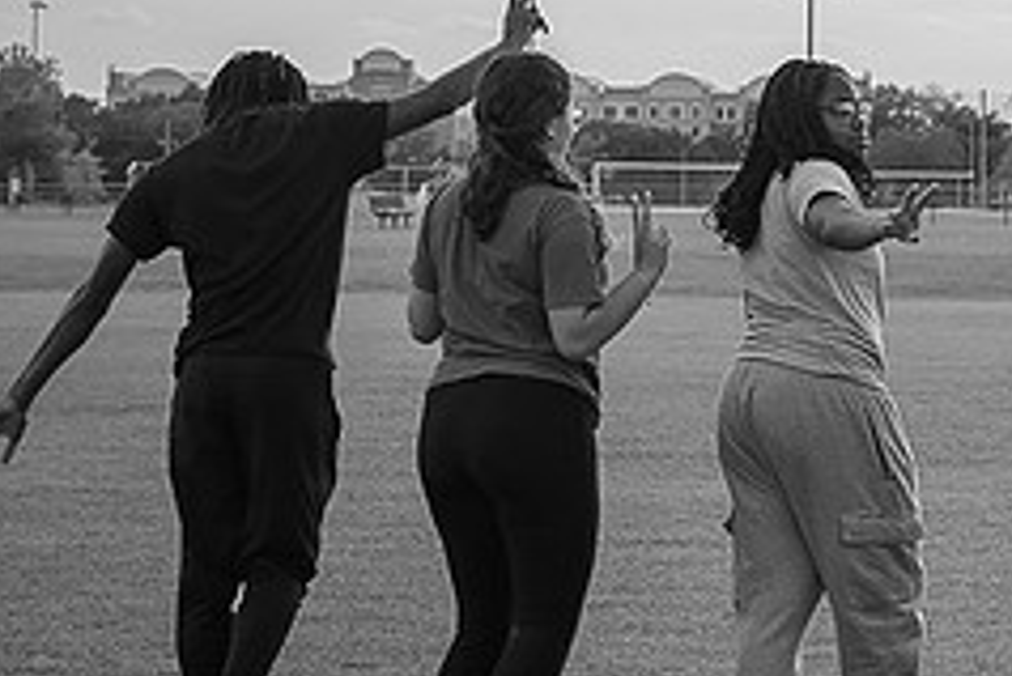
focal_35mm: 129
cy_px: -49
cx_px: 1114
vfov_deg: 10.5
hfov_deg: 15.5
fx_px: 3628
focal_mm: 35
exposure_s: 1/250
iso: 400
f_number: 4
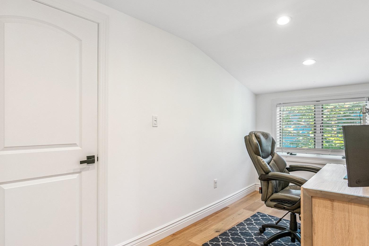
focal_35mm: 21
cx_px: 166
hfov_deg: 81.0
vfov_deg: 59.5
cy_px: 129
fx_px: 215
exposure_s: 1/80
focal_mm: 16
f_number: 5.6
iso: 800
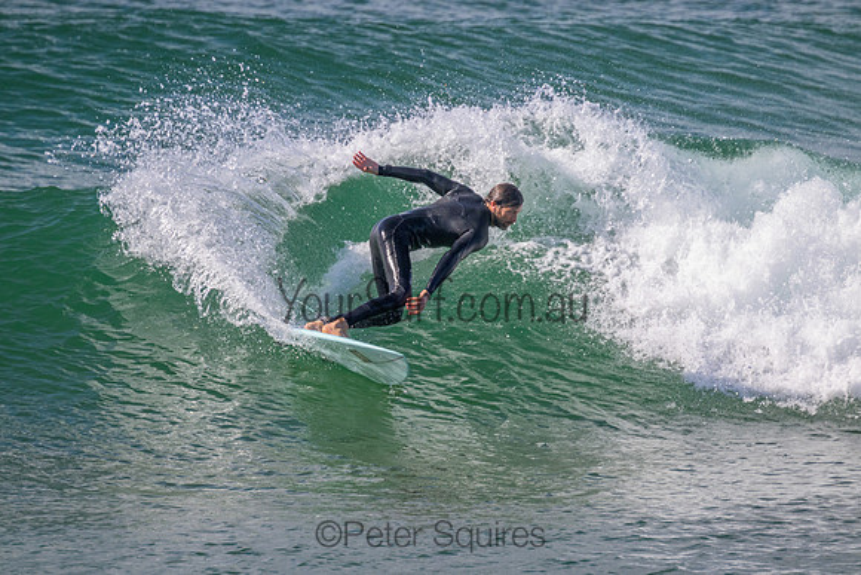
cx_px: 430
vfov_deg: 1.7
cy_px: 288
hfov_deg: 2.6
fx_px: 19137
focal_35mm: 800
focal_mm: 800
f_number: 11
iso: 1600
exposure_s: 1/2000
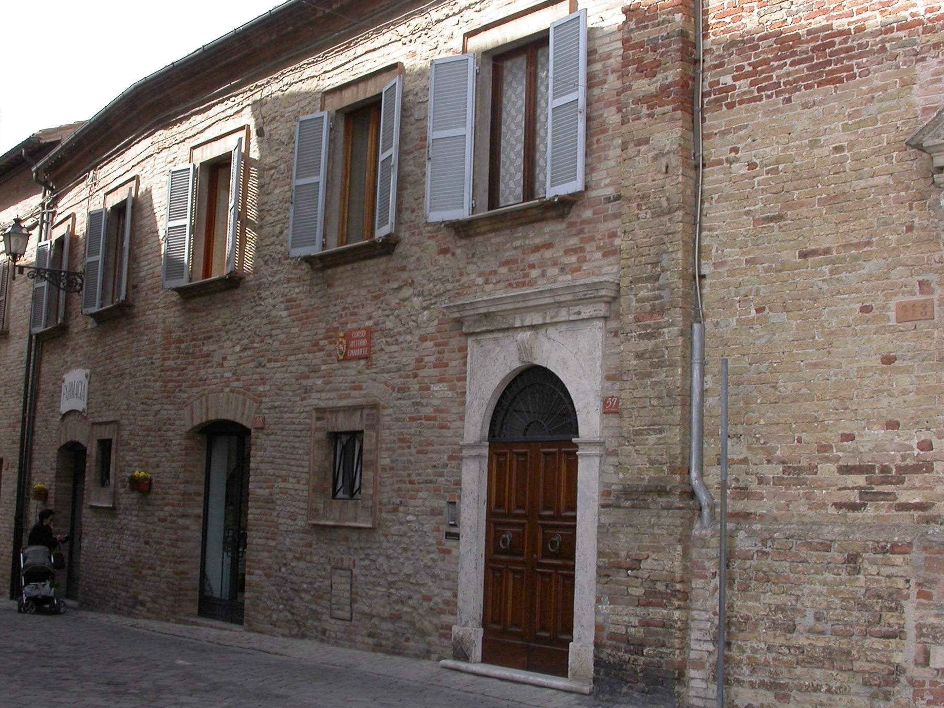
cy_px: 287
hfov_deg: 40.4
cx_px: 429
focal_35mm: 47
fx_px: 1282
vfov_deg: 30.8
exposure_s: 1/197
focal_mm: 7.85
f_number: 6
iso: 100
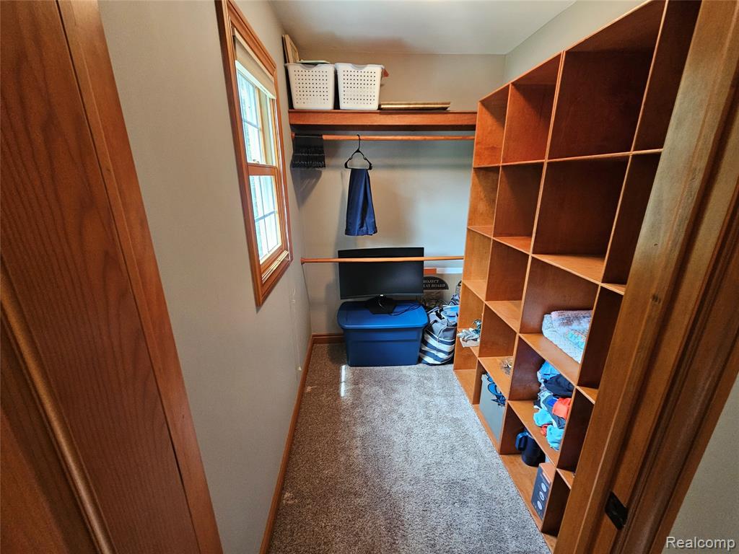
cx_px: 370
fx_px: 278
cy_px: 277
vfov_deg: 89.9
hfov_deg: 106.2
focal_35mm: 13
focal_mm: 2.2
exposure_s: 1/40
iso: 400
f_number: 2.2
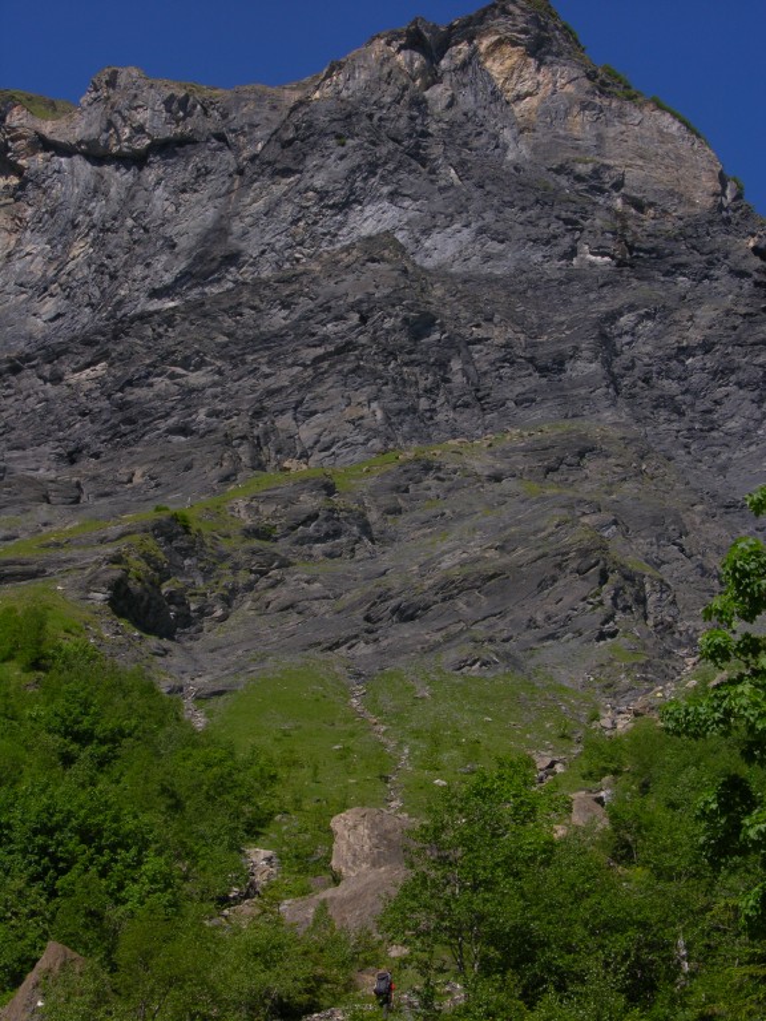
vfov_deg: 27.8
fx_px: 2065
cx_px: 383
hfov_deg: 21.0
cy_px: 510
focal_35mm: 70
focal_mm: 17.8
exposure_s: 1/176
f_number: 7.4
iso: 50
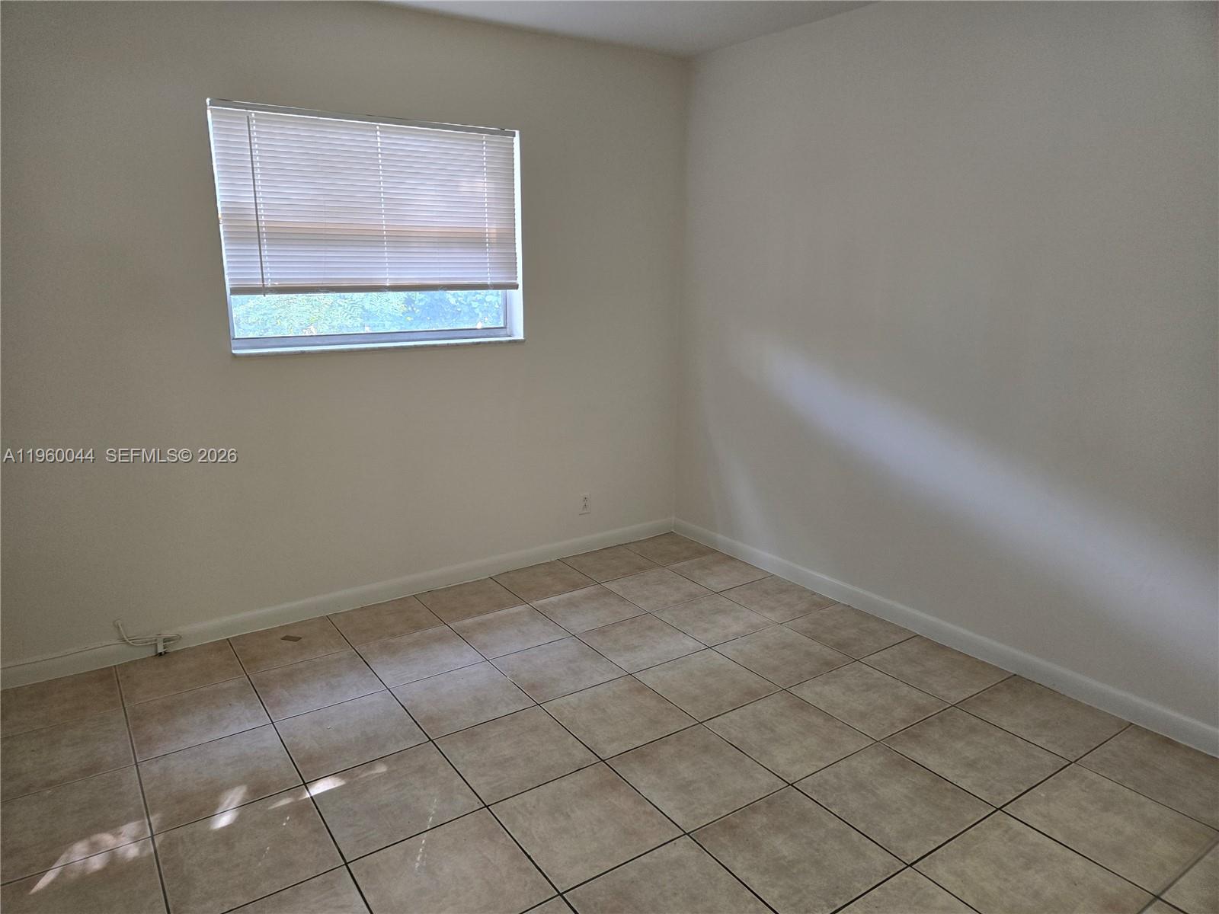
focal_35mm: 23
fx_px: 810
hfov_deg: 73.9
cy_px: 457
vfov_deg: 58.9
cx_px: 610
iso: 320
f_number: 1.8
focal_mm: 5.4
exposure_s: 1/120
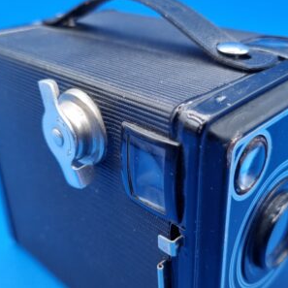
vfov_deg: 52.5
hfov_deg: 52.5
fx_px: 292
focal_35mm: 31
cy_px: 144
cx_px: 148
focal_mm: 5.4
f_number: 1.8
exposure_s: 1/100
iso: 50
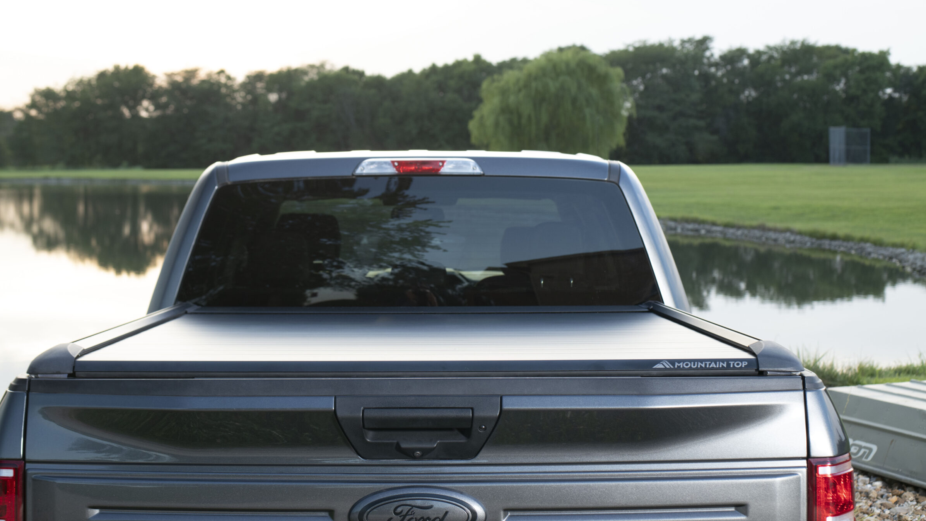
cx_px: 446
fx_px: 1375
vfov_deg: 21.5
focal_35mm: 56
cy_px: 257
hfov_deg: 37.2
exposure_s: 1/80
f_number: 5.6
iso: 400
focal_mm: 50
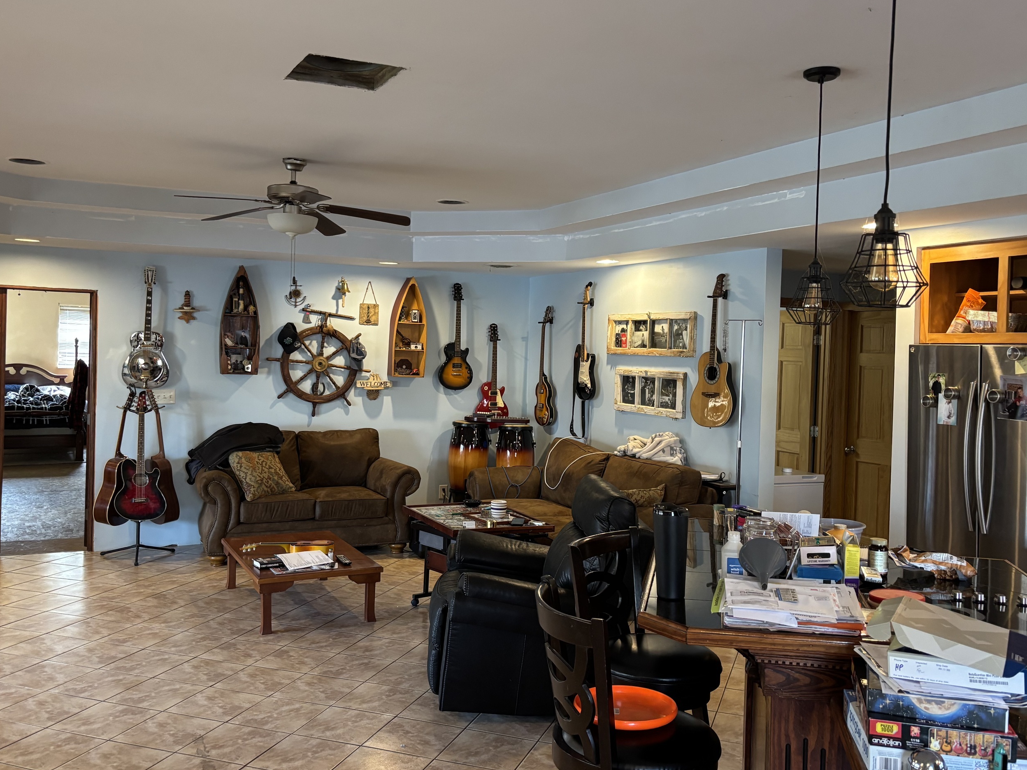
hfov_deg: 56.8
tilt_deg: -0.9
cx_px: 492
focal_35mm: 32
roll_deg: -1.6
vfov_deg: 44.1
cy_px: 358
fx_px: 949
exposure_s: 1/60
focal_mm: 5.96
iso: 250
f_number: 1.6
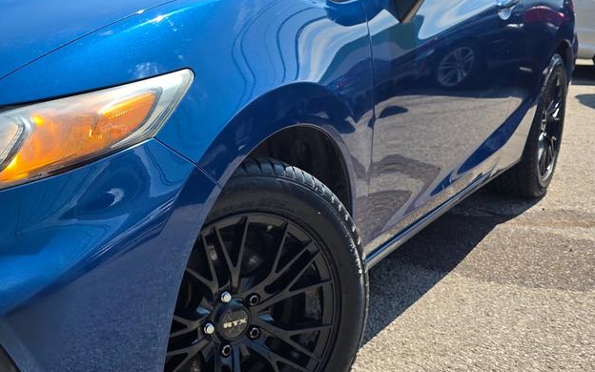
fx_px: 811
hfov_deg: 37.7
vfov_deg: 25.8
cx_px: 60
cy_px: 147
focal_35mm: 50
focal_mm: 6.3
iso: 80
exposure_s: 1/4145
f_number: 1.7
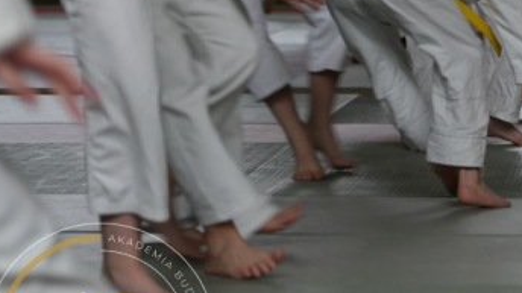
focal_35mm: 256
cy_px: 54
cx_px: 587
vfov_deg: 4.7
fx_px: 3541
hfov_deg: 8.4
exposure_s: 1/160
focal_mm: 105
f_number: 4
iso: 1250
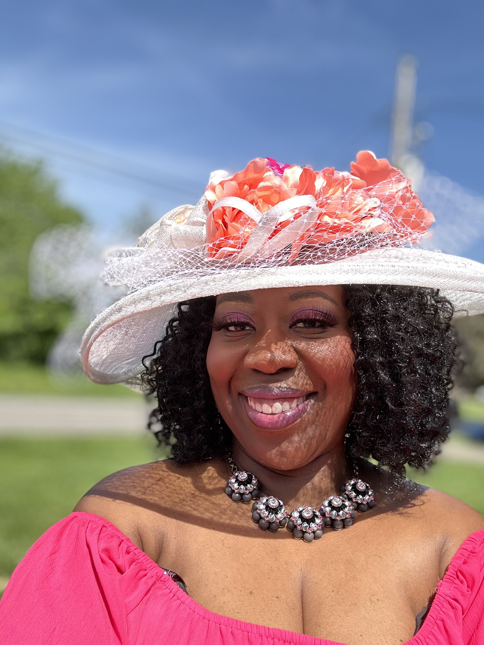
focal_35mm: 30
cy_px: 322
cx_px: 242
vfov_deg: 60.0
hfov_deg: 46.8
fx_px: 559
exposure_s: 1/363
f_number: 1.9
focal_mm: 2.69
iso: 25
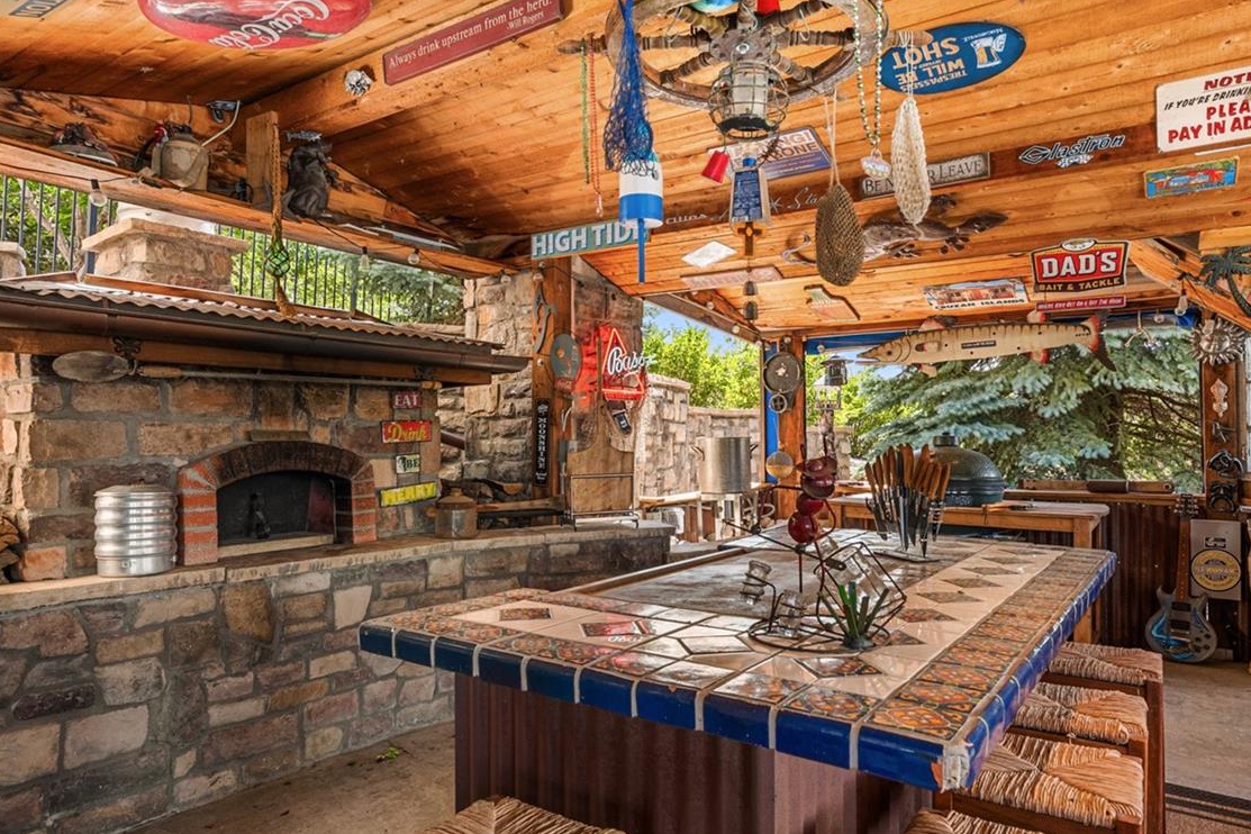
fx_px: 799
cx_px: 640
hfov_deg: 76.1
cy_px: 430
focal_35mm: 23
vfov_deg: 55.1
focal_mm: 16
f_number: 8
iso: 800
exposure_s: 1/5
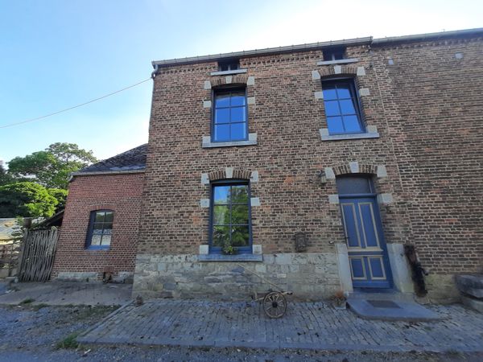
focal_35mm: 13
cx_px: 242
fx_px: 181
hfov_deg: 106.2
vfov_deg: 89.9
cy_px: 181
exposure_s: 1/281
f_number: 2.2
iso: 40
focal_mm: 1.42
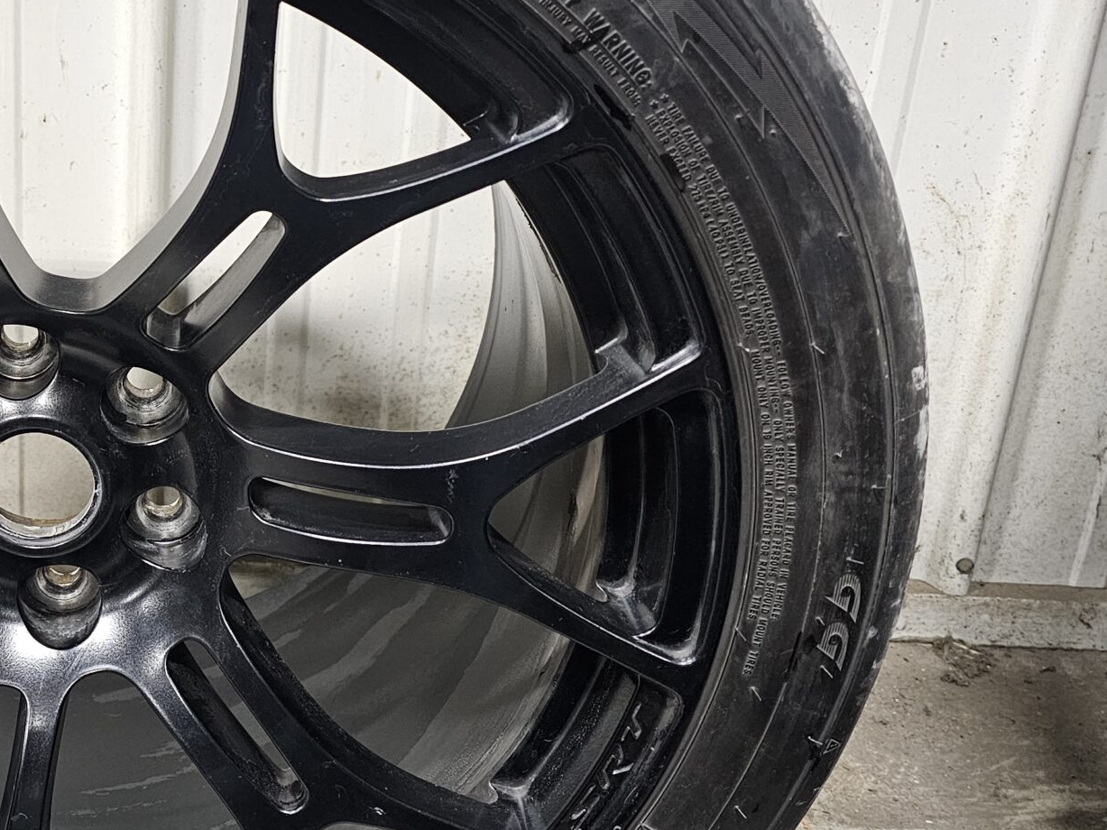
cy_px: 379
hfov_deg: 36.6
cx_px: 61
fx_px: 1535
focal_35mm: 48
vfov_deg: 30.2
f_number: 1.7
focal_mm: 6.3
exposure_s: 1/50
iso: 640
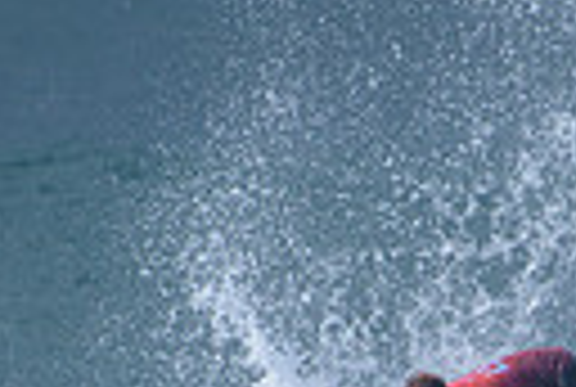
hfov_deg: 0.9
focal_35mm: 2298
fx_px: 36854
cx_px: 572
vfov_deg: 0.6
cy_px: 506
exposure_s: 1/2000
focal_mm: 500
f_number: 5.6
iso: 250
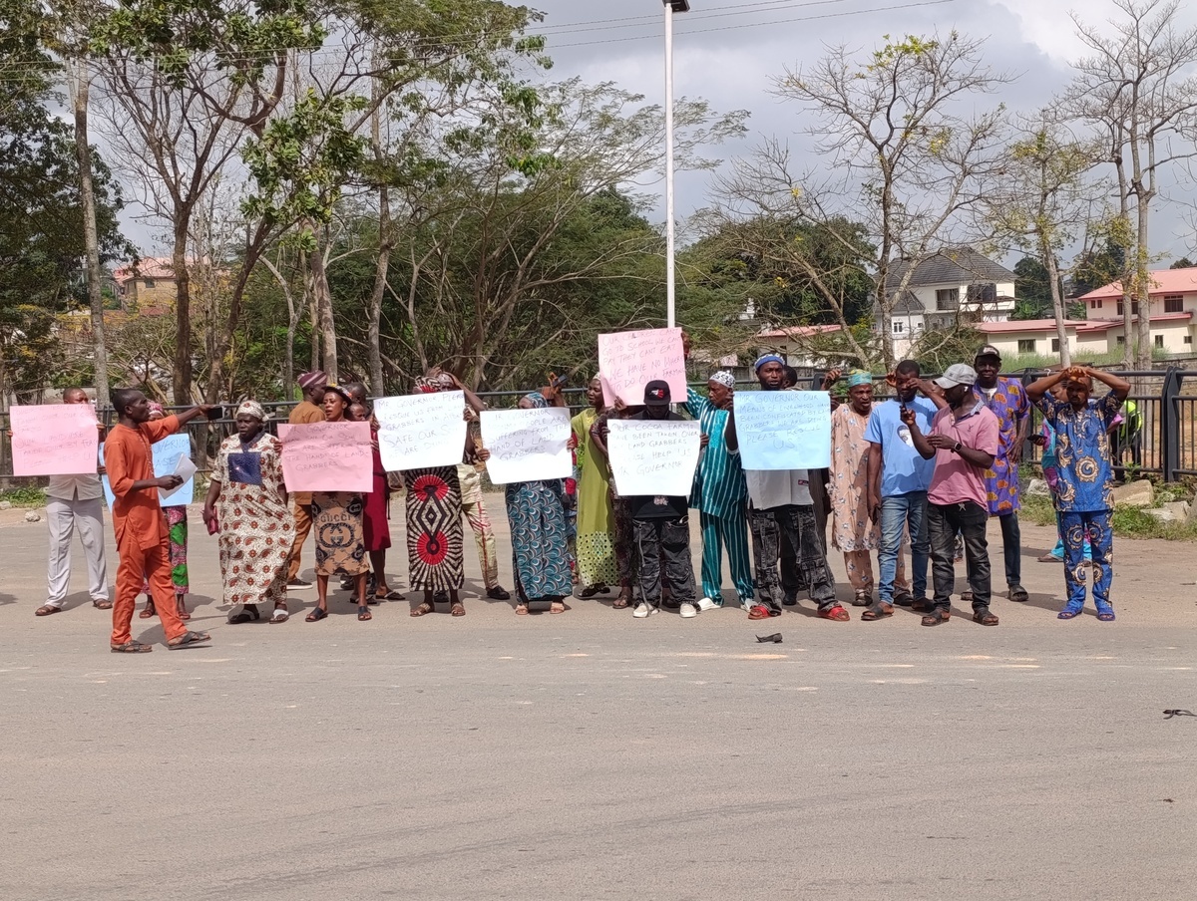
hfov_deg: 38.9
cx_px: 598
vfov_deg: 29.8
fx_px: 1697
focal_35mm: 49
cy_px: 450
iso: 50
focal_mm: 6.11
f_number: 1.65
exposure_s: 1/723
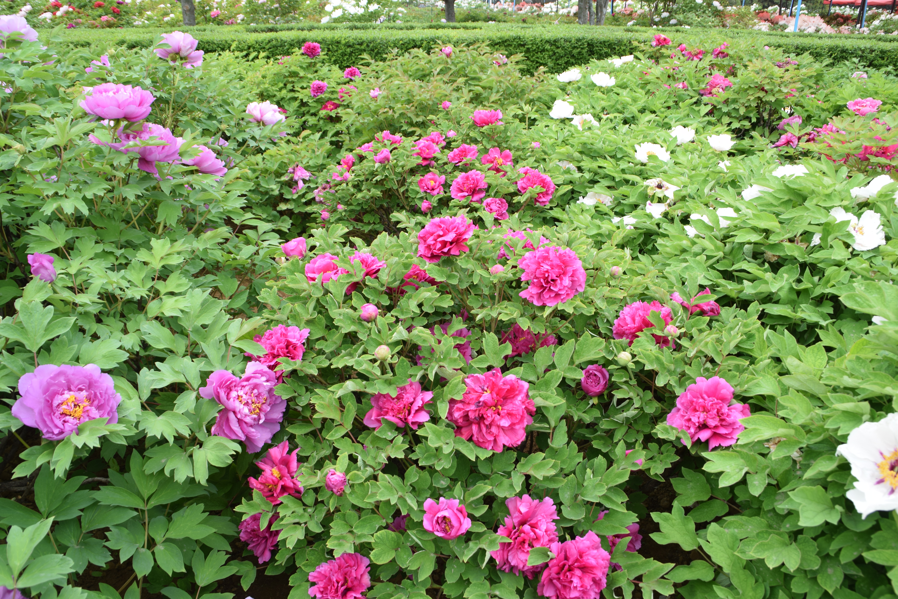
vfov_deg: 47.9
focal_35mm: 27
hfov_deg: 67.4
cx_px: 449
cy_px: 300
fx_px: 673
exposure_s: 1/80
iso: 125
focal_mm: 18
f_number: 9
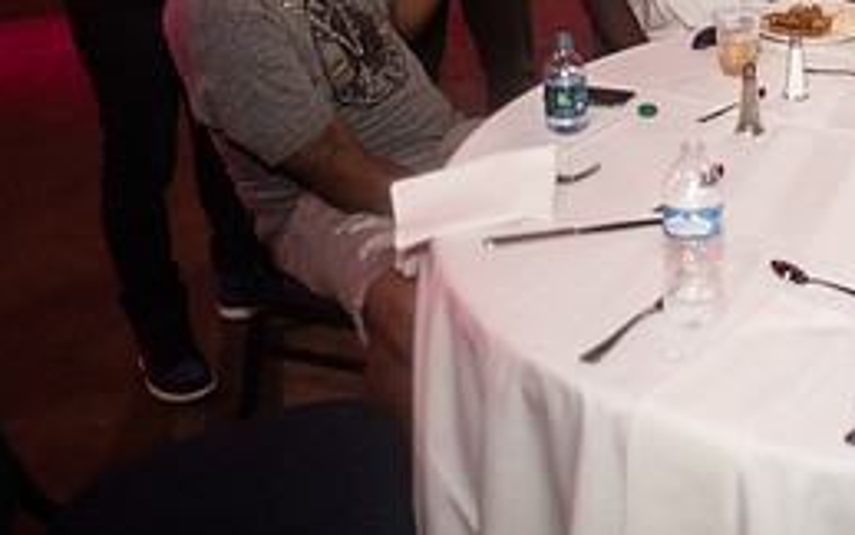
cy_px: -72
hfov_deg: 36.0
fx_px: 1189
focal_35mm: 51
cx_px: 841
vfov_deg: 23.6
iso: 1600
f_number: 3.2
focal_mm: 20
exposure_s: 1/60
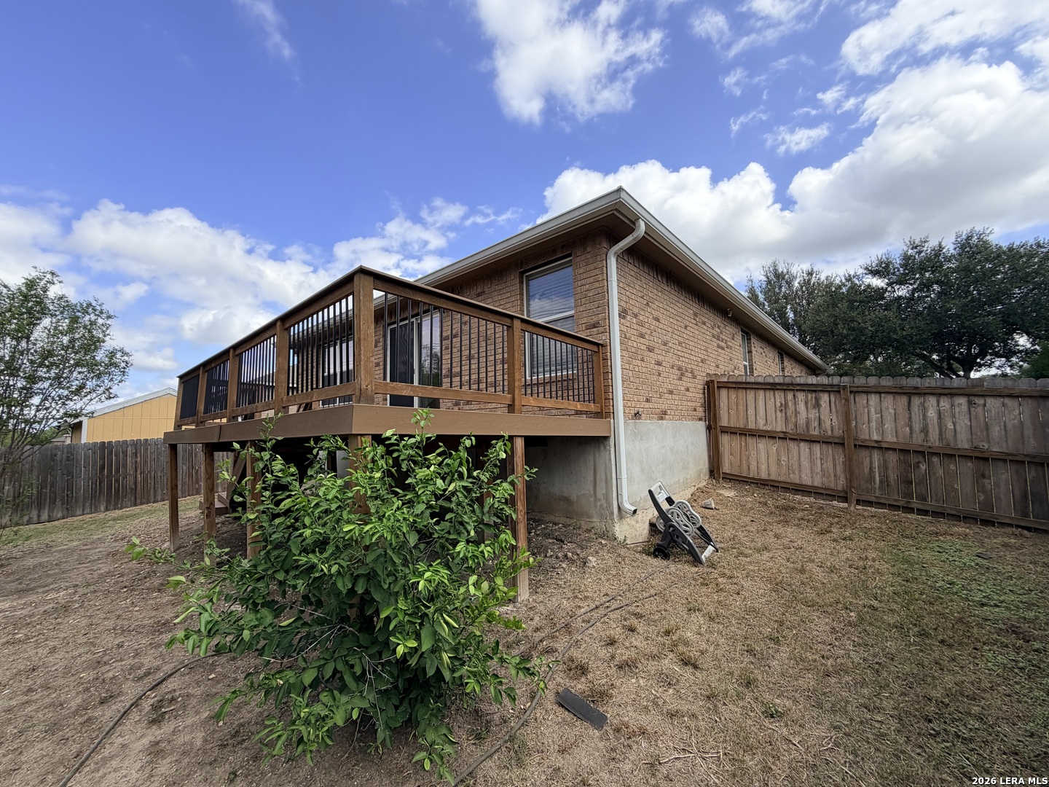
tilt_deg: +6.3
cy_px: 394
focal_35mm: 14
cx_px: 524
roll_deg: +2.1
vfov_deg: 85.7
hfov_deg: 102.1
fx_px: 424
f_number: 2.2
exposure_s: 1/770
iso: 25
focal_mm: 2.22
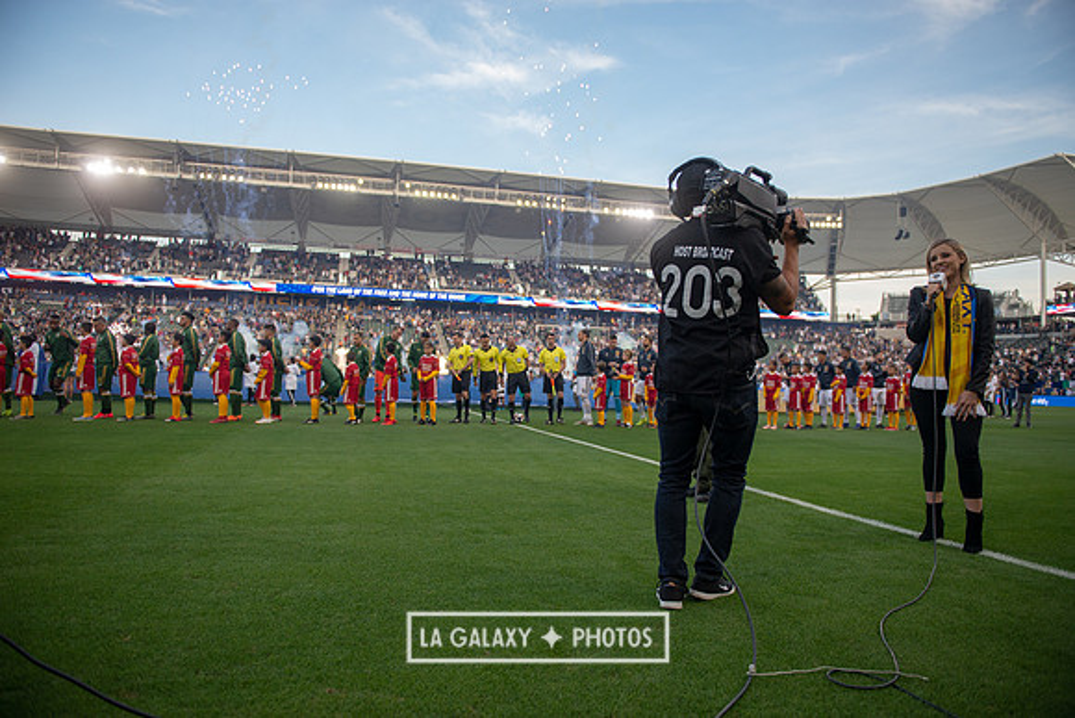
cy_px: 359
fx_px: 717
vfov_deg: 53.2
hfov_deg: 73.7
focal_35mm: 24
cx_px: 538
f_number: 2.8
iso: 400
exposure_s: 1/1250
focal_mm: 24
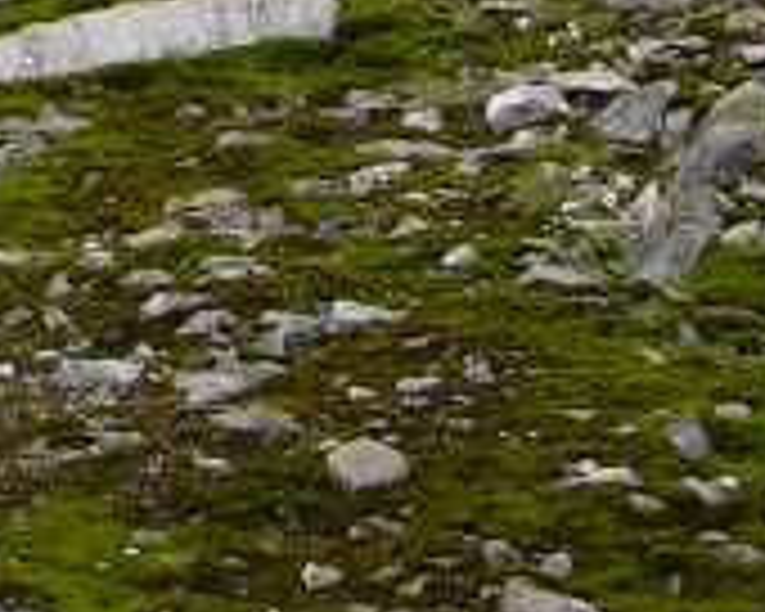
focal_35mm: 206
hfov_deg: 9.0
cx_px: -544
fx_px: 4664
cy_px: -374
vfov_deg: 7.4
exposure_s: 1/143
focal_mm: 8.9
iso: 50
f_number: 4.5
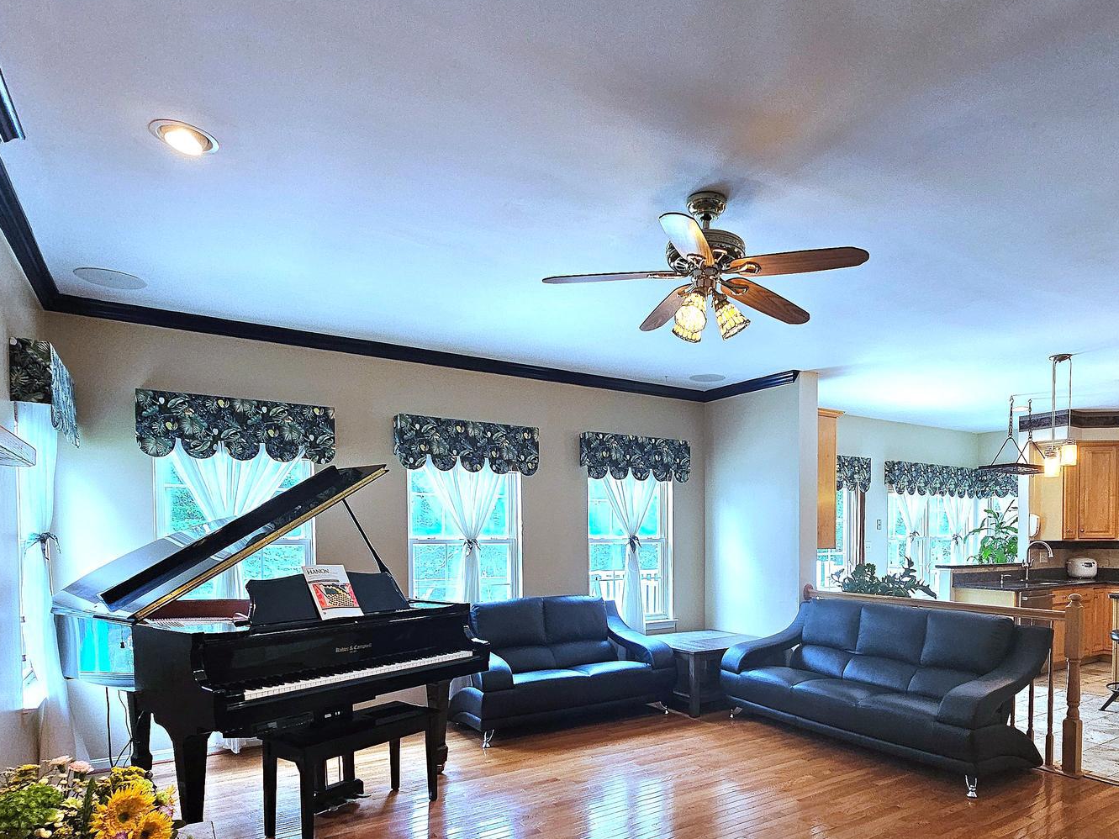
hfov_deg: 81.0
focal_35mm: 20
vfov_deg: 64.4
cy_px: 553
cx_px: 655
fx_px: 646
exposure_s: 1/60.2
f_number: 2.2
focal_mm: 2.2
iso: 200
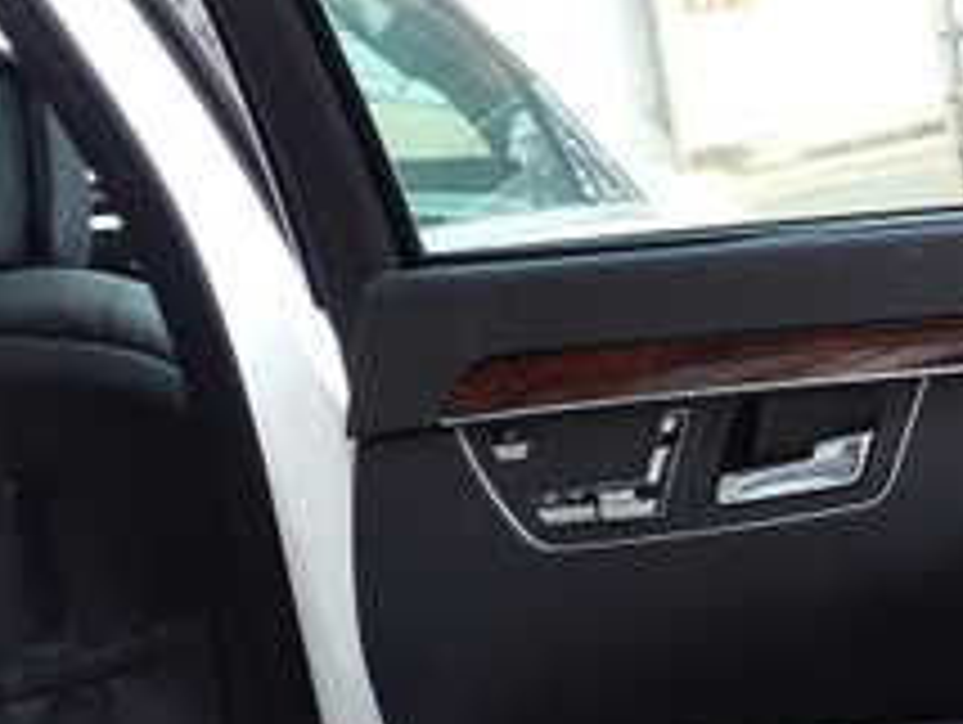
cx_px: 1192
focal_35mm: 84
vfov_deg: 17.6
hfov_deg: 21.4
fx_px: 2339
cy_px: 324
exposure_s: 1/125
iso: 100
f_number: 3.2
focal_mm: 5.4
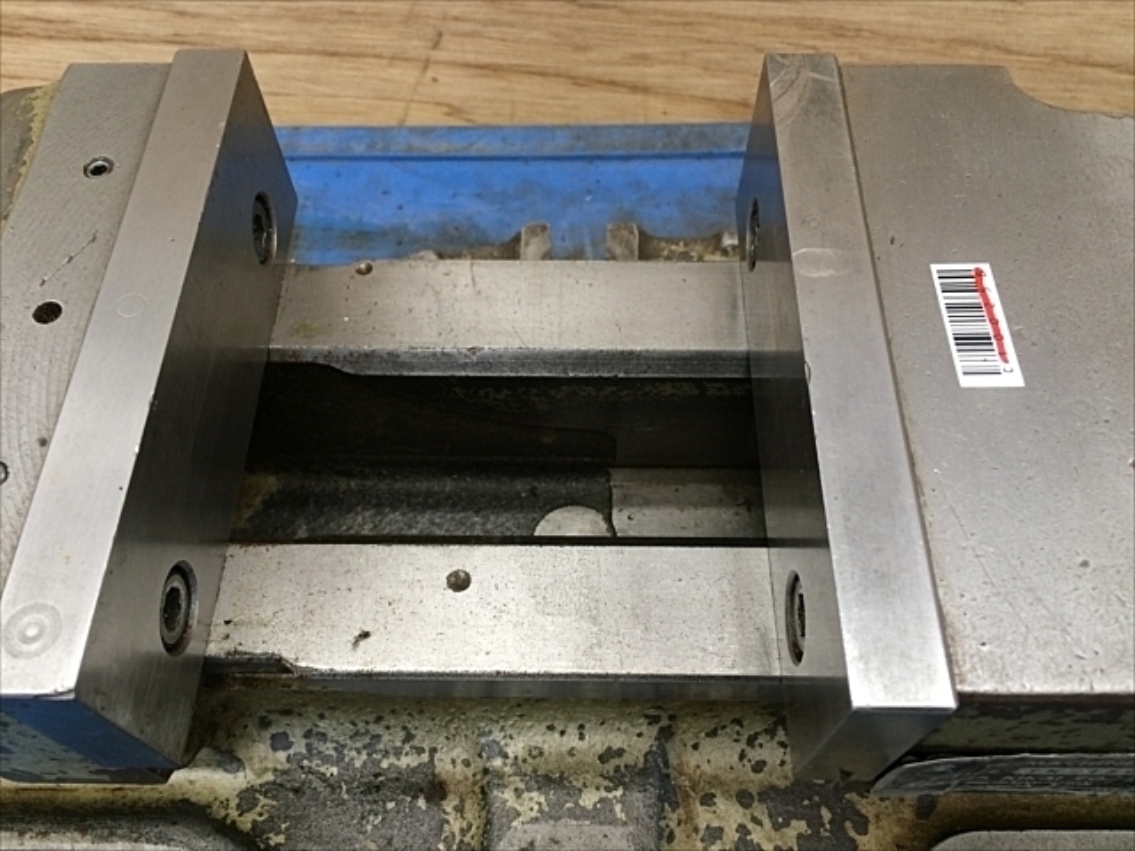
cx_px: 568
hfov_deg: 61.7
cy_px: 426
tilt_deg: -57.2
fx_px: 951
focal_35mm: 29
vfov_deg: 48.2
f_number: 2.2
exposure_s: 1/30
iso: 80
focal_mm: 4.15
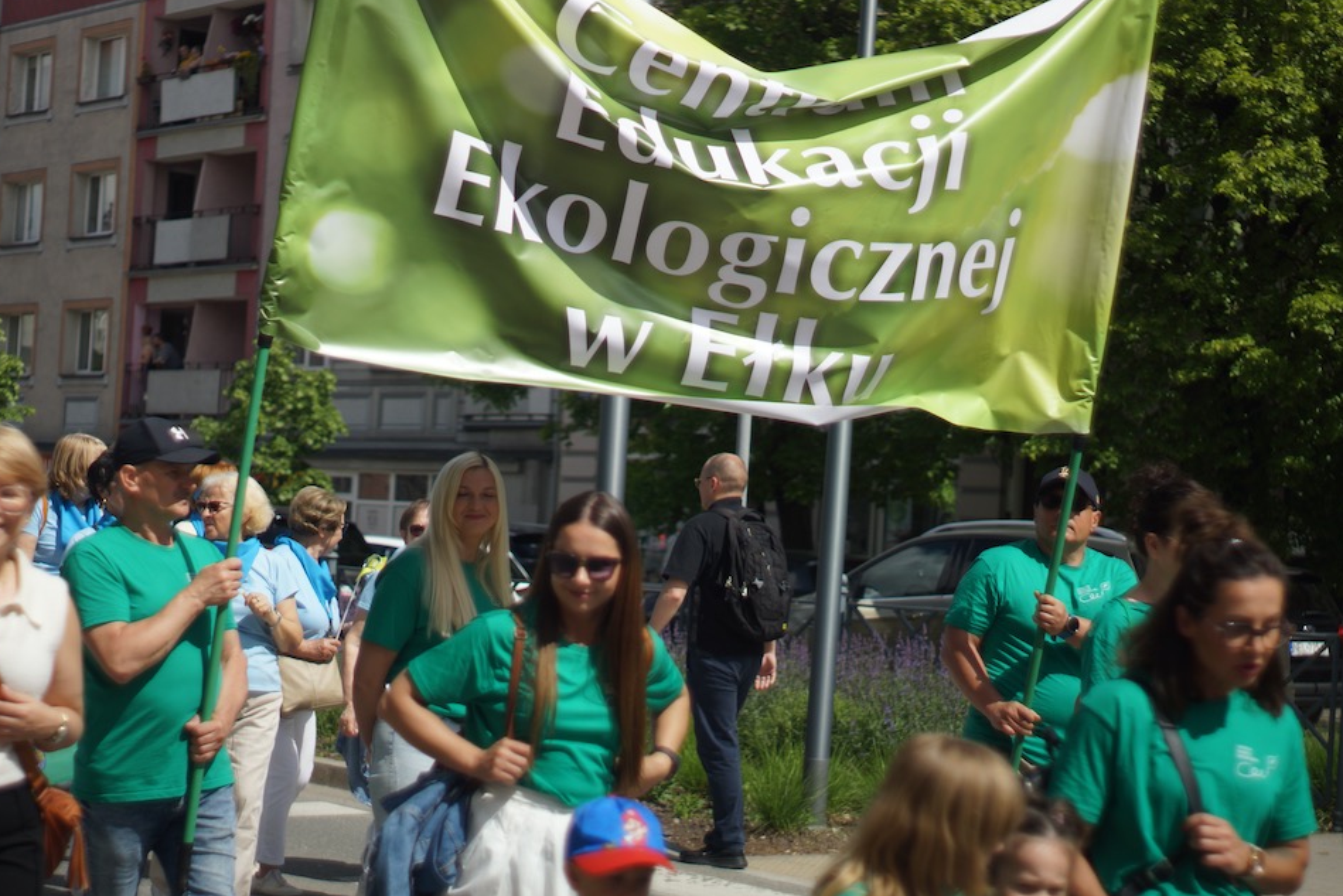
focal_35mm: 79
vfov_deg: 17.3
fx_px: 2947
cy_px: 465
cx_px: 641
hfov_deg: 25.7
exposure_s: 1/6400
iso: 100
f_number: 1.7
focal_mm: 50
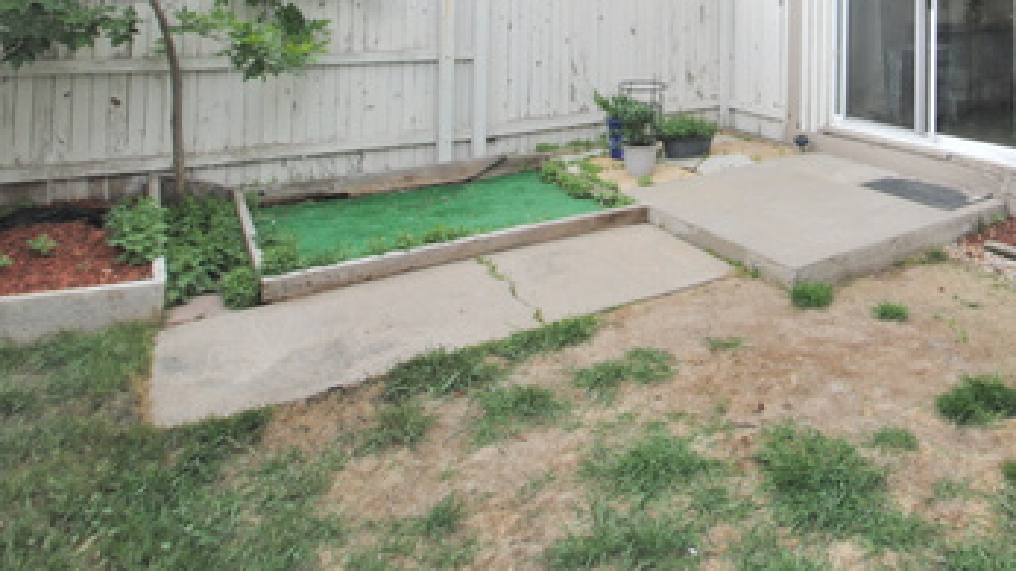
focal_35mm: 29
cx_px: 729
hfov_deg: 63.2
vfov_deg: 35.5
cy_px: -26
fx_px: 781
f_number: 5.6
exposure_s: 1/125
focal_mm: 10
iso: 200
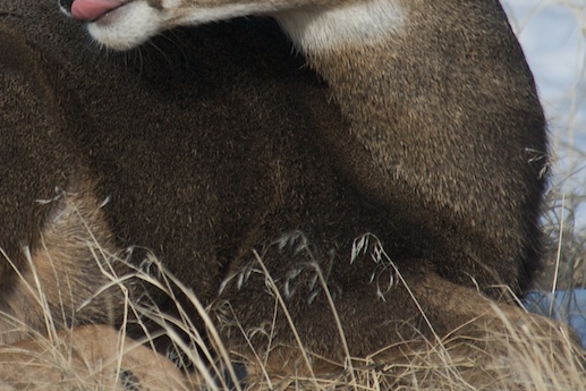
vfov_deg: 1.0
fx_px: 22647
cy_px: 11
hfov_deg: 1.5
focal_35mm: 1391
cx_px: 50
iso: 200
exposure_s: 1/400
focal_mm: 400
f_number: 5.6
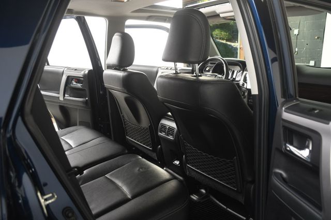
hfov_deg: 57.2
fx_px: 303
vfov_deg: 39.9
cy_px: 110
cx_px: 166
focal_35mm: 33
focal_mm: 22
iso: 100
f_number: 3.5
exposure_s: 1/160
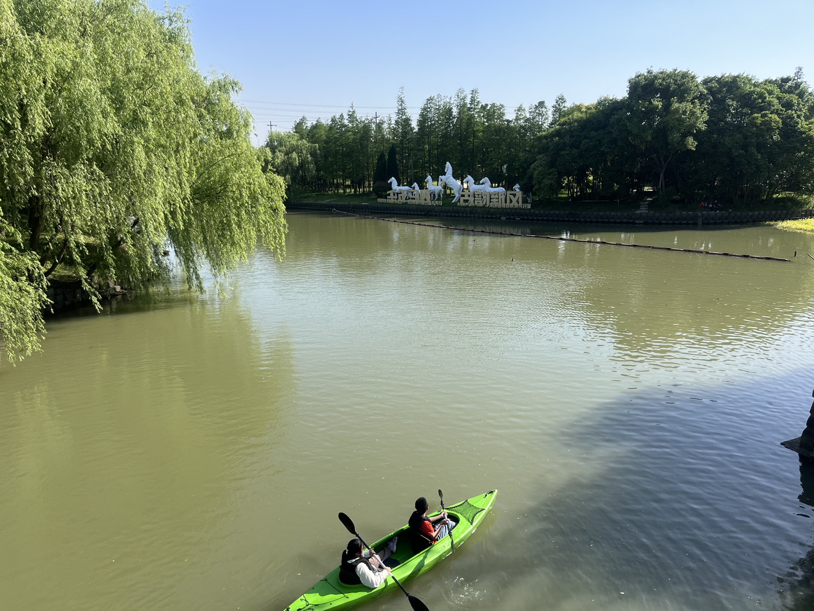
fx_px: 611
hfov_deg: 67.3
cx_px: 407
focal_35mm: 26
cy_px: 306
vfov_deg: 53.1
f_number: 1.6
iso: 50
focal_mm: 5.1
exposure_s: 1/2309
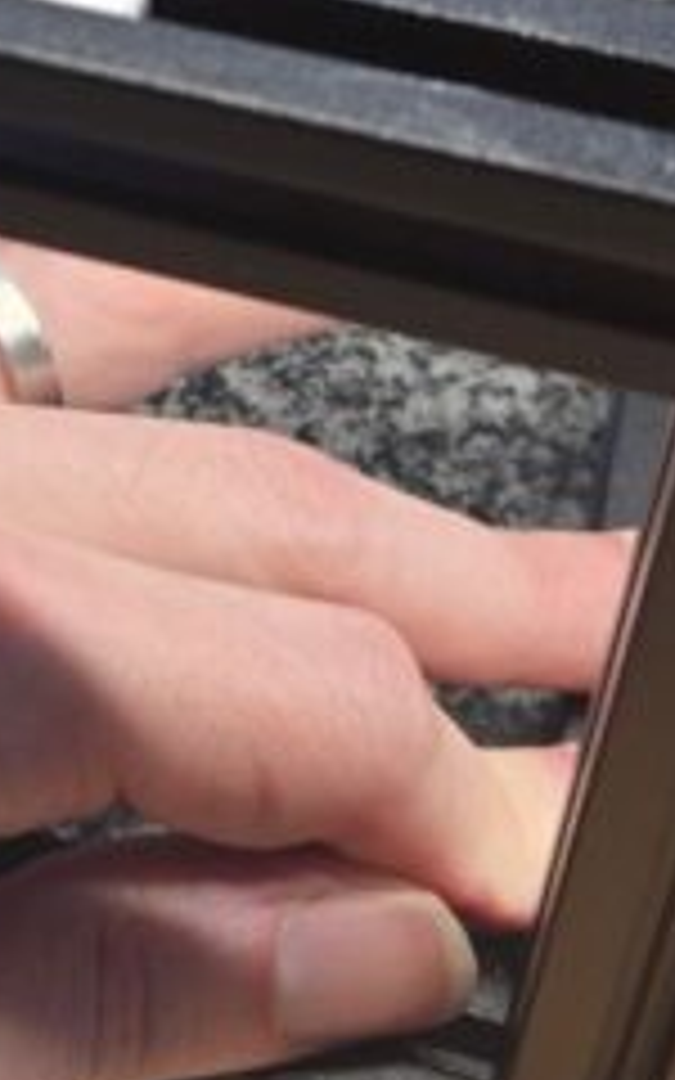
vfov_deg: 19.3
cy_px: -40
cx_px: -144
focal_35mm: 104
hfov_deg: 12.3
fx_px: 3061
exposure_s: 1/120
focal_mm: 5.4
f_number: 1.8
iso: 50
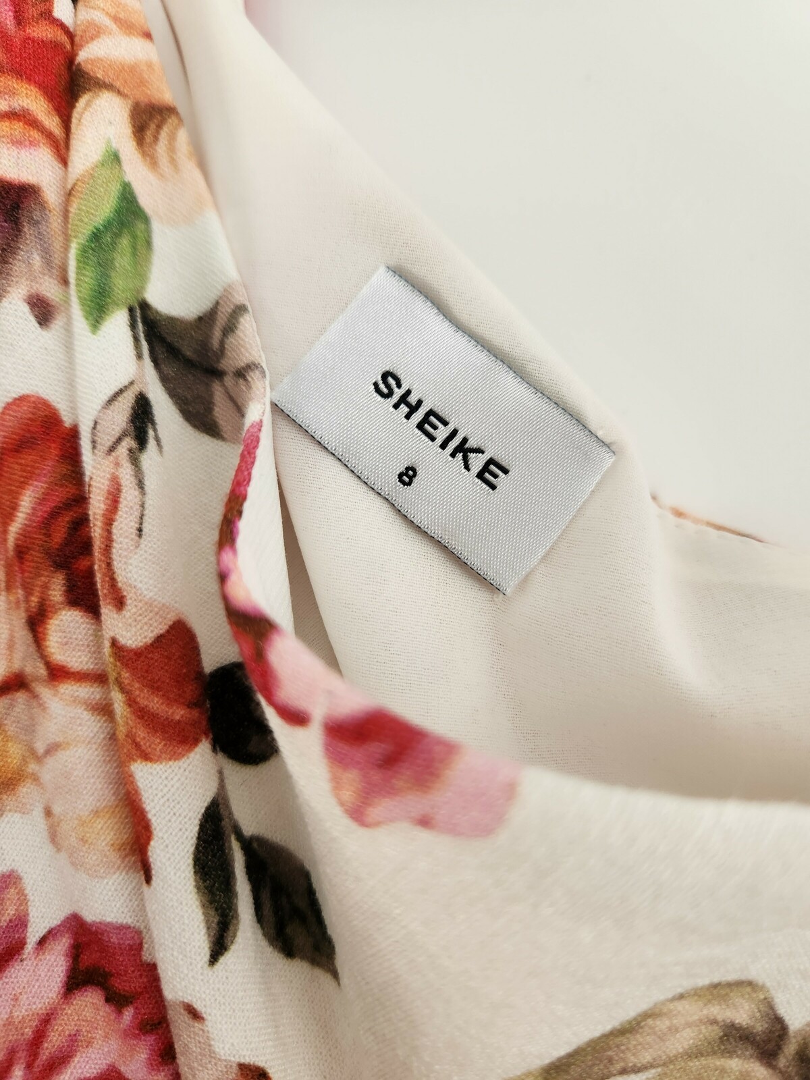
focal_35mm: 23
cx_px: 405
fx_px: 718
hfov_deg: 58.9
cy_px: 540
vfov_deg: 73.9
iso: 125
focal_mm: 5.4
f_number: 1.8
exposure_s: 1/180
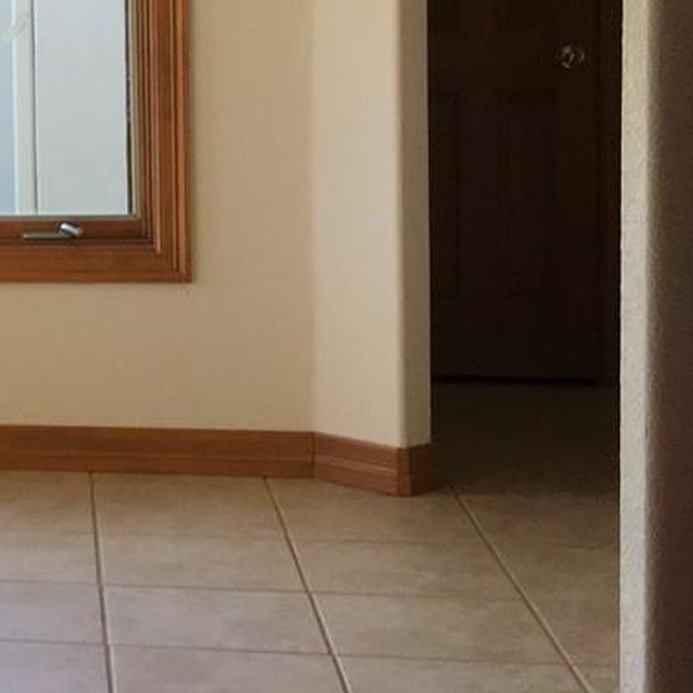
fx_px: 2333
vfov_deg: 16.7
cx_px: -589
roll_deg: +3.1
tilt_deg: -6.4
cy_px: 110
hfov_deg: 14.6
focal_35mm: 103
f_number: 2.2
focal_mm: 4.15
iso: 40
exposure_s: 1/120
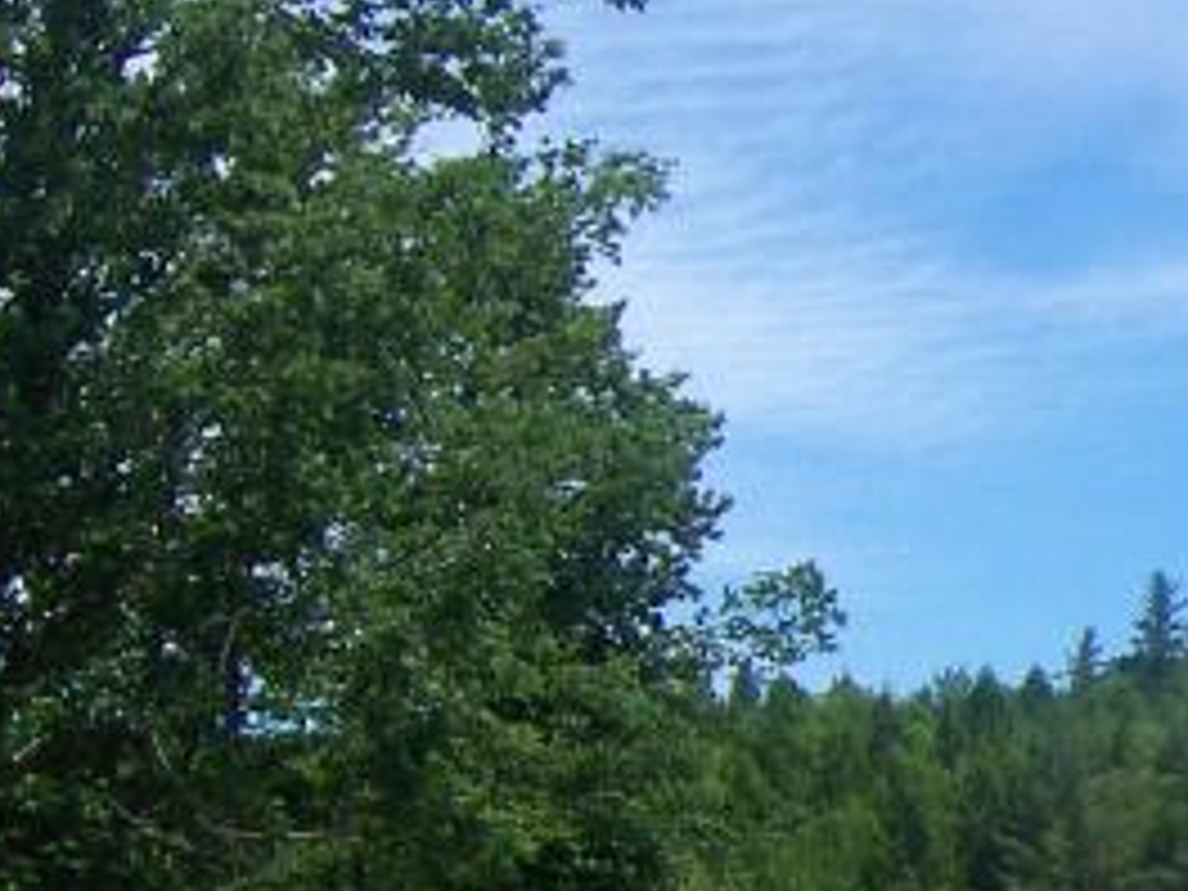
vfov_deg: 10.9
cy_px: 698
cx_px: 2169
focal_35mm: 136
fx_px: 4667
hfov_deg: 13.1
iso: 100
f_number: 5.5
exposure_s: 1/505
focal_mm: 7.5
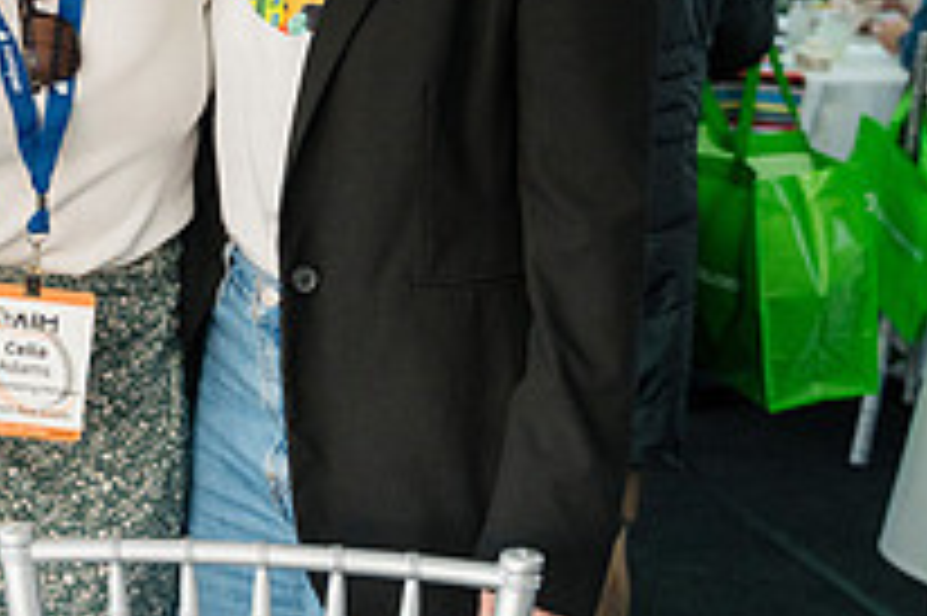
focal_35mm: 84
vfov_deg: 16.0
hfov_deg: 22.7
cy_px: 47
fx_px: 2161
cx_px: -122
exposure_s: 1/200
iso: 1600
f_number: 3.5
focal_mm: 29.8
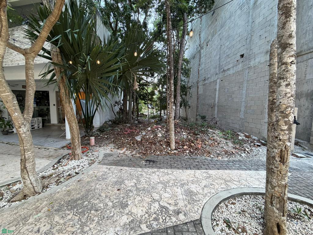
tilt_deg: -4.8
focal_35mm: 14
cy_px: 118
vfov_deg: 85.7
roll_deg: -0.3
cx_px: 156
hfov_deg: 102.1
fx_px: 127
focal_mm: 2.22
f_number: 2.2
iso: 125
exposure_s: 1/120
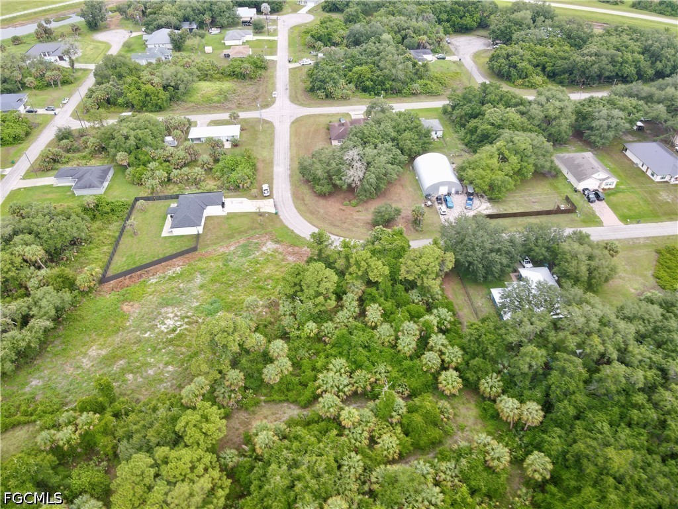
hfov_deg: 71.6
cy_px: 254
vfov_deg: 56.8
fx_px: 470
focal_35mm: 24
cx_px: 339
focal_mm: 4.5
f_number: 2.8
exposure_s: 1/20
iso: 100
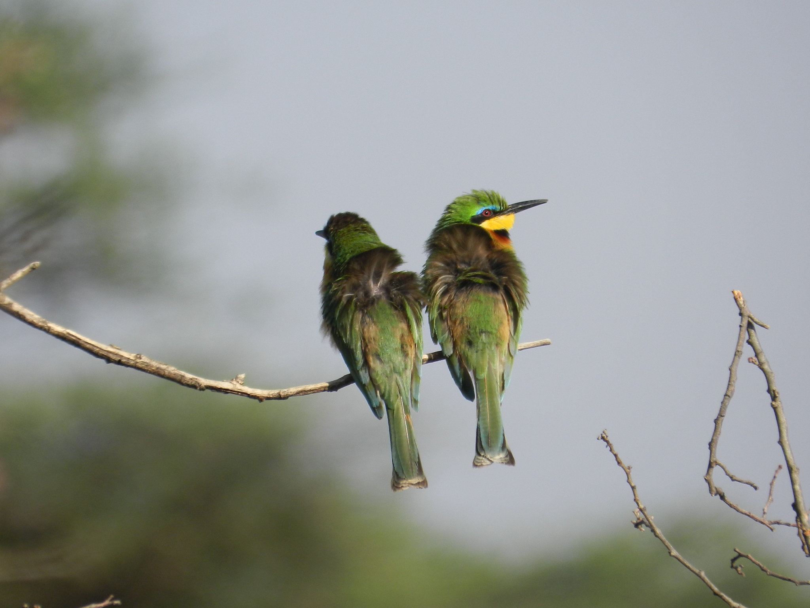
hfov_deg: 2.4
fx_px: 18954
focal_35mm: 810
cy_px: 304
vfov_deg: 1.8
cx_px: 405
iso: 160
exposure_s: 1/400
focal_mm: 144
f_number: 5.7
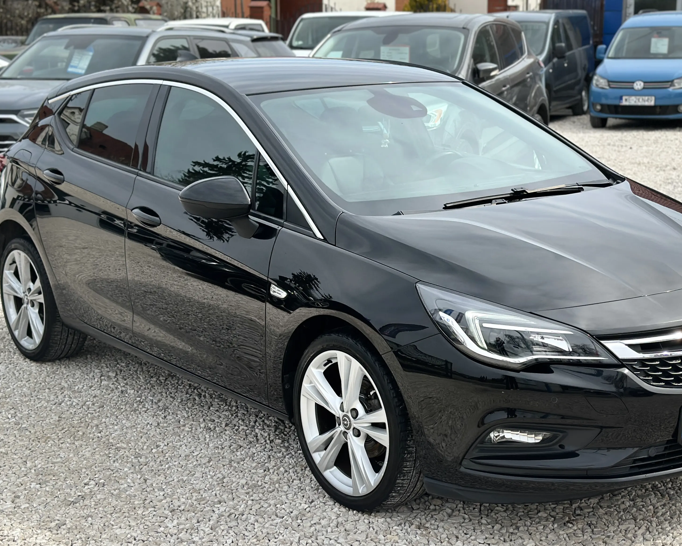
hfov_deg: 30.4
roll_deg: -0.4
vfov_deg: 24.6
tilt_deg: -10.4
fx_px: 1251
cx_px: 393
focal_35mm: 62
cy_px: 276
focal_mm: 6.86
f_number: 1.78
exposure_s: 1/3257
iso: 80
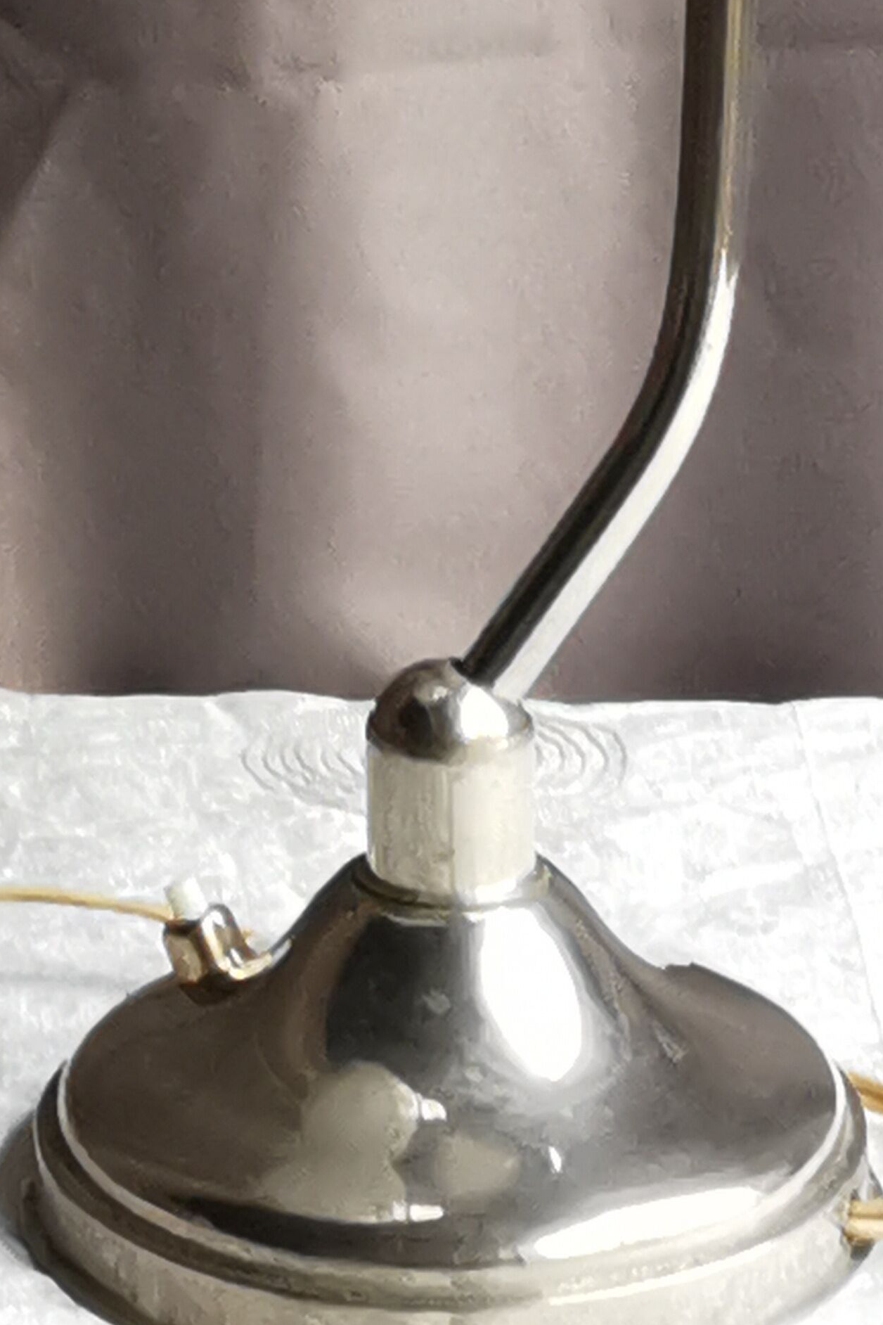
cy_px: 117
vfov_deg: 17.2
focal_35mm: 117
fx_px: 4304
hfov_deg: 11.7
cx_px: 316
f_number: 2.2
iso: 125
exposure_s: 1/50
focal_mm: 2.26
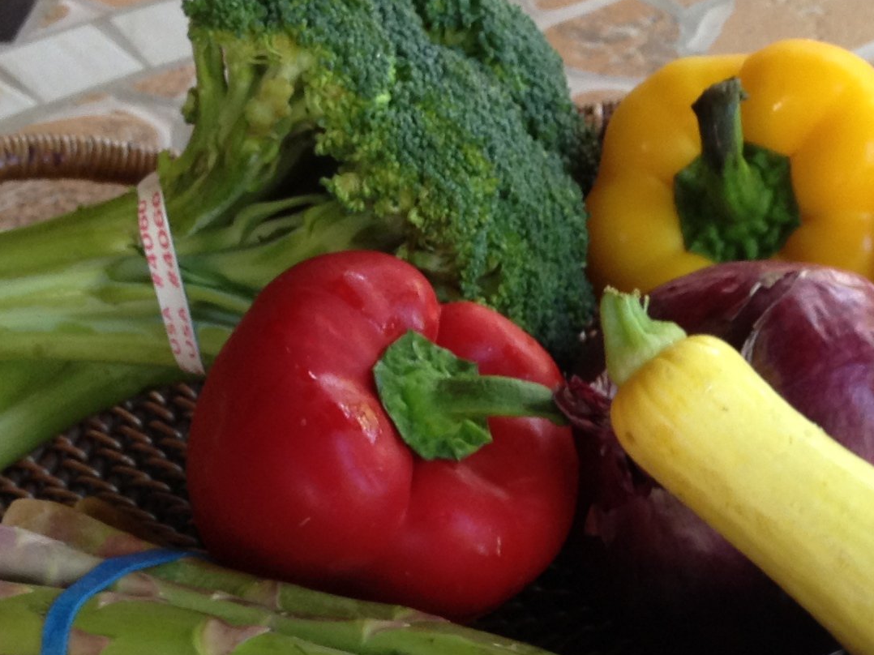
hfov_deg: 18.3
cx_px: 764
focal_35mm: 106
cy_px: 613
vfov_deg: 13.8
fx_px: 2676
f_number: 2.4
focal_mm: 4.28
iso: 64
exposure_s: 1/20
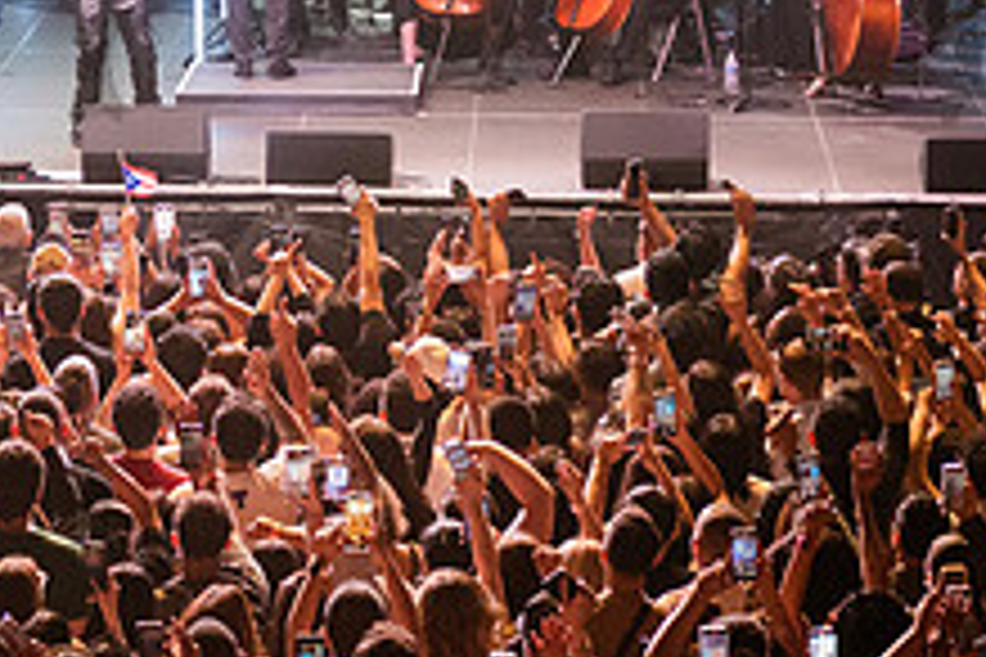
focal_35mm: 213
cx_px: 95
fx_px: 5833
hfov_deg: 9.6
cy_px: 43
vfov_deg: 6.4
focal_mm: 80
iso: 5000
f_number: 4
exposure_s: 1/500
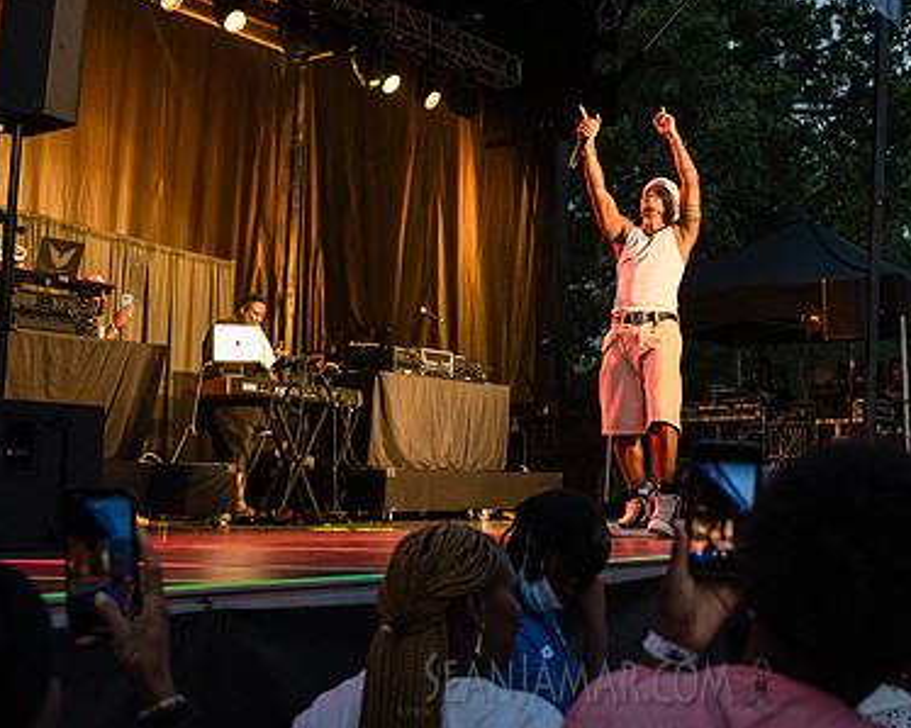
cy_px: 267
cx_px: 627
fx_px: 1402
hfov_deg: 35.6
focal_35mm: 52
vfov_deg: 29.0
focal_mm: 34
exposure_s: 1/400
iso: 4000
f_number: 3.5
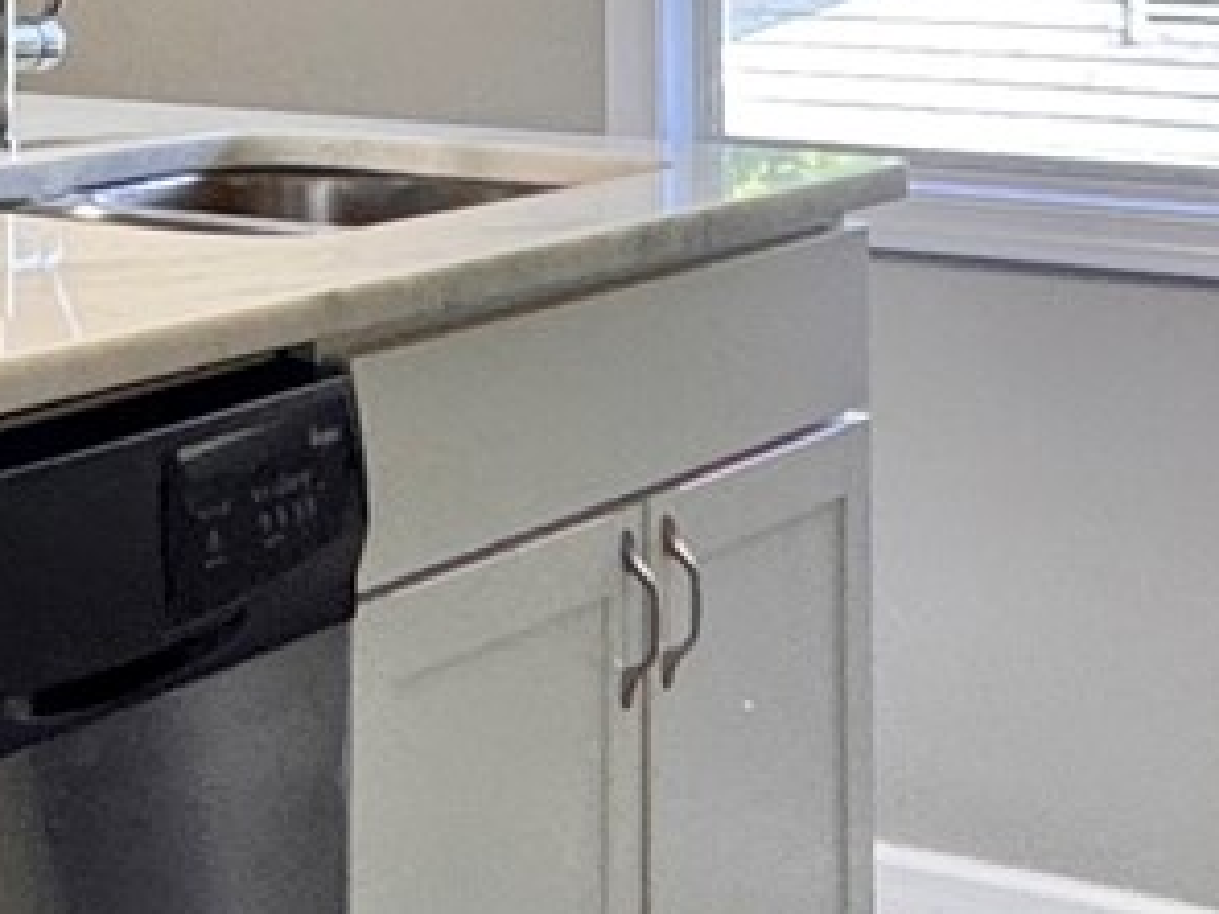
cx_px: -737
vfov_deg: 14.6
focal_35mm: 97
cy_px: -288
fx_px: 3416
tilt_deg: +1.4
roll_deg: +0.3
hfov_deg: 17.6
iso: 200
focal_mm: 2.22
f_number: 2.2
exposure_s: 1/60
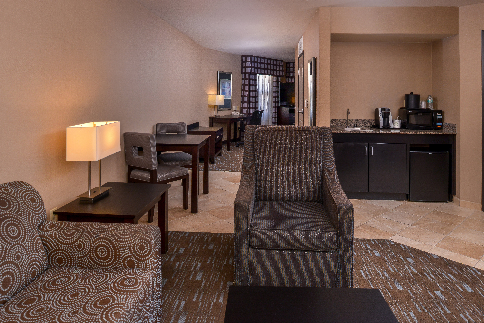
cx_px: 242
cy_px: 162
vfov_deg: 53.2
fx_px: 323
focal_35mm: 24
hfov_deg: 73.7
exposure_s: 1/25
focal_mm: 24
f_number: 9.5
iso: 640
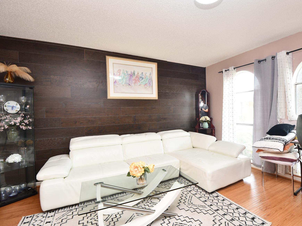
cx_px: 170
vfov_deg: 74.7
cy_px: 109
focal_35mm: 17
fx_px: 148
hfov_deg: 90.6
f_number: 4
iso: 400
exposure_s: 1/60
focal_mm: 10
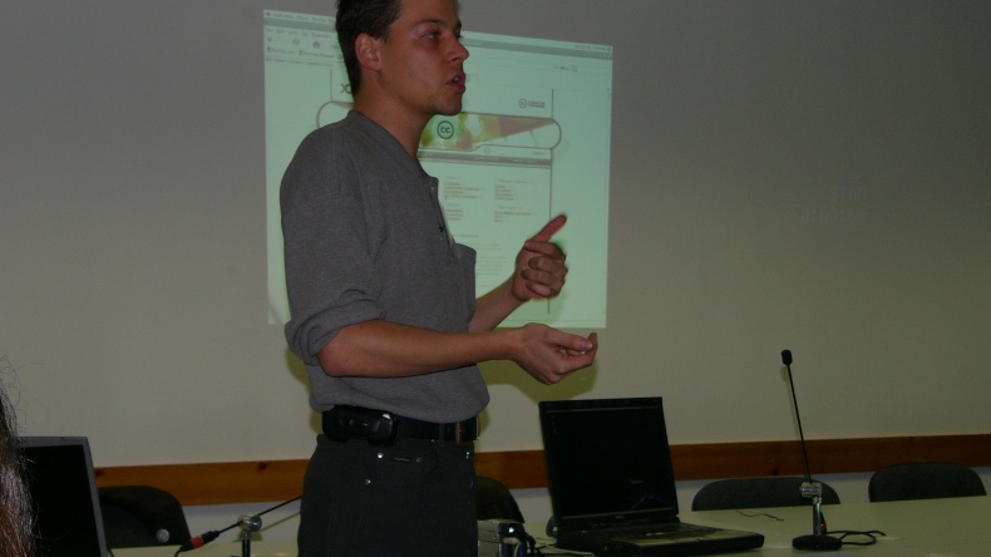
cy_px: 314
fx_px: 1681
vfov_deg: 18.8
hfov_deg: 32.8
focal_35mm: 64
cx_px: 501
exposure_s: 1/80
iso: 50
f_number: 2.8
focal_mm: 9.7
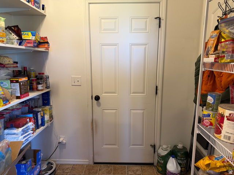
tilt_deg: -11.7
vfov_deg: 56.8
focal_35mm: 24
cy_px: 88
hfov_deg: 71.6
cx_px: 117
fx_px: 162
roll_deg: +0.2
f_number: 1.78
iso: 125
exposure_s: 1/60
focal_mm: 6.76
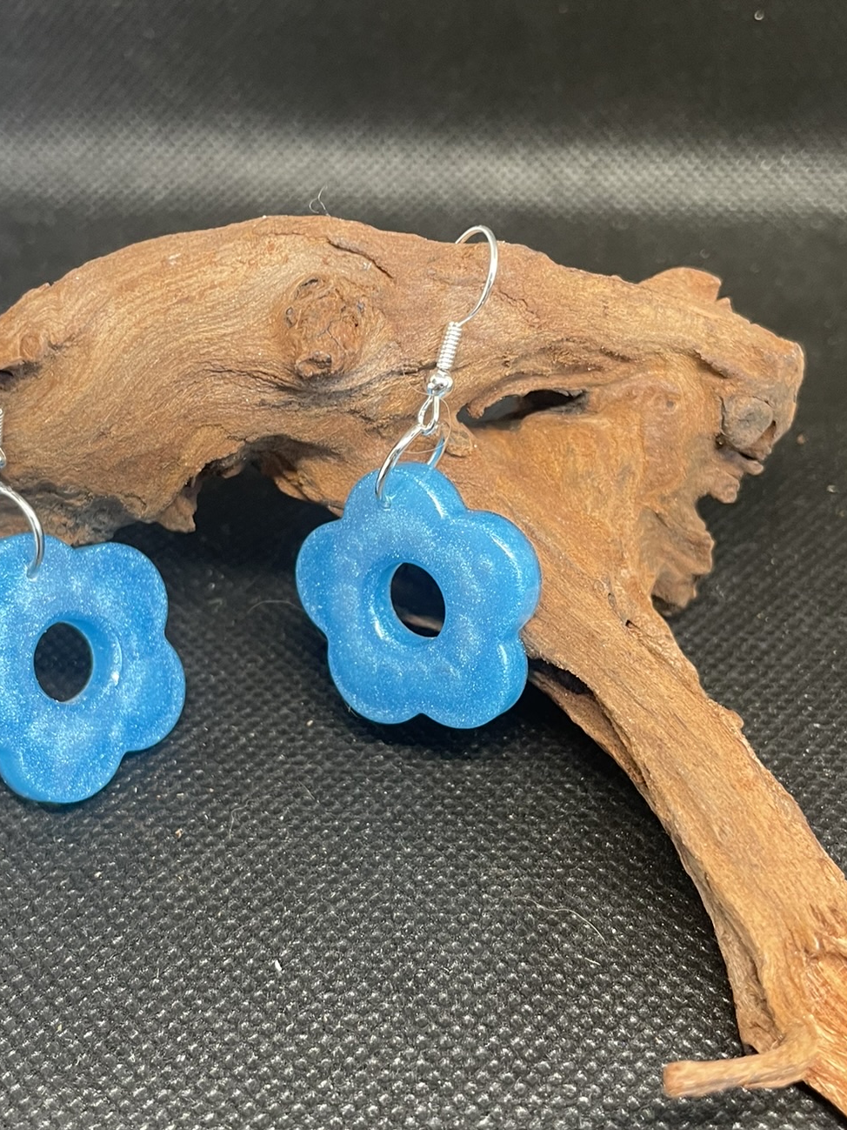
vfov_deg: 45.8
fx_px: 1338
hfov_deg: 35.1
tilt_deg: -41.1
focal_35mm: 41
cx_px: 371
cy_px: 578
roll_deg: -0.3
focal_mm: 4.2
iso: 125
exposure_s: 1/50
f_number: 1.6
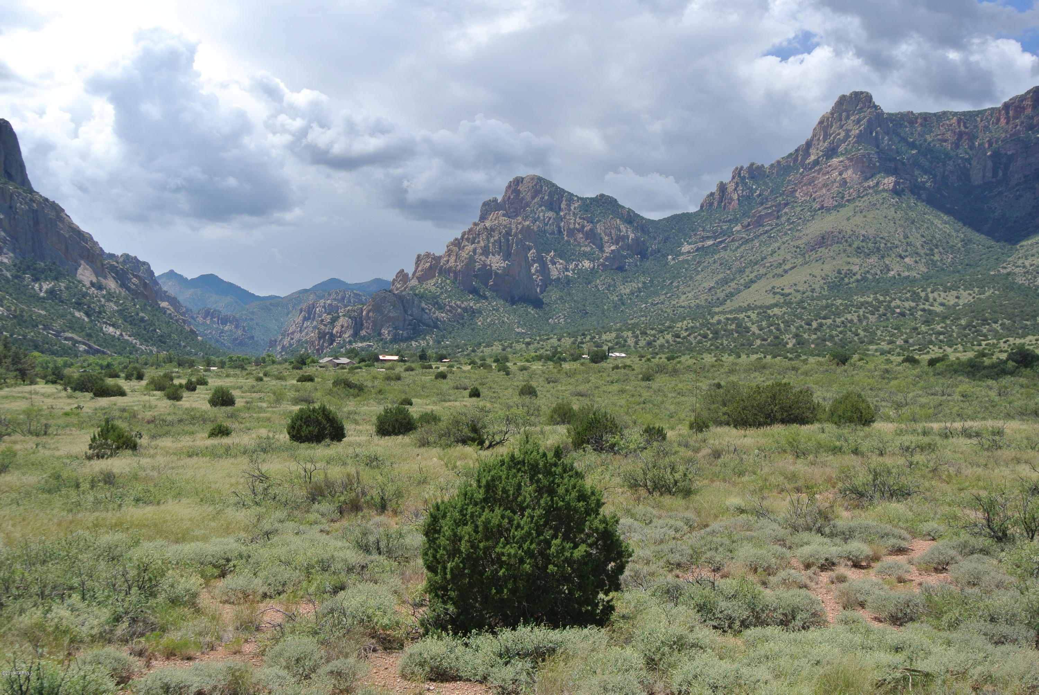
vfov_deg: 30.6
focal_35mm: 44
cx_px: 520
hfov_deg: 44.5
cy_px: 348
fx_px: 1271
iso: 100
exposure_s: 1/640
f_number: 4.5
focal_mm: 16.3
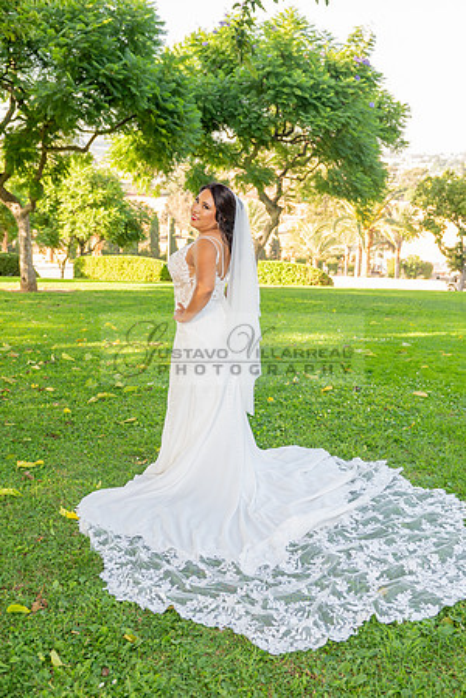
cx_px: 234
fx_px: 699
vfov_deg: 53.1
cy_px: 349
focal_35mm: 36
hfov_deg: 36.9
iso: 200
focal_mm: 24
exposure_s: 1/200
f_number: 3.5
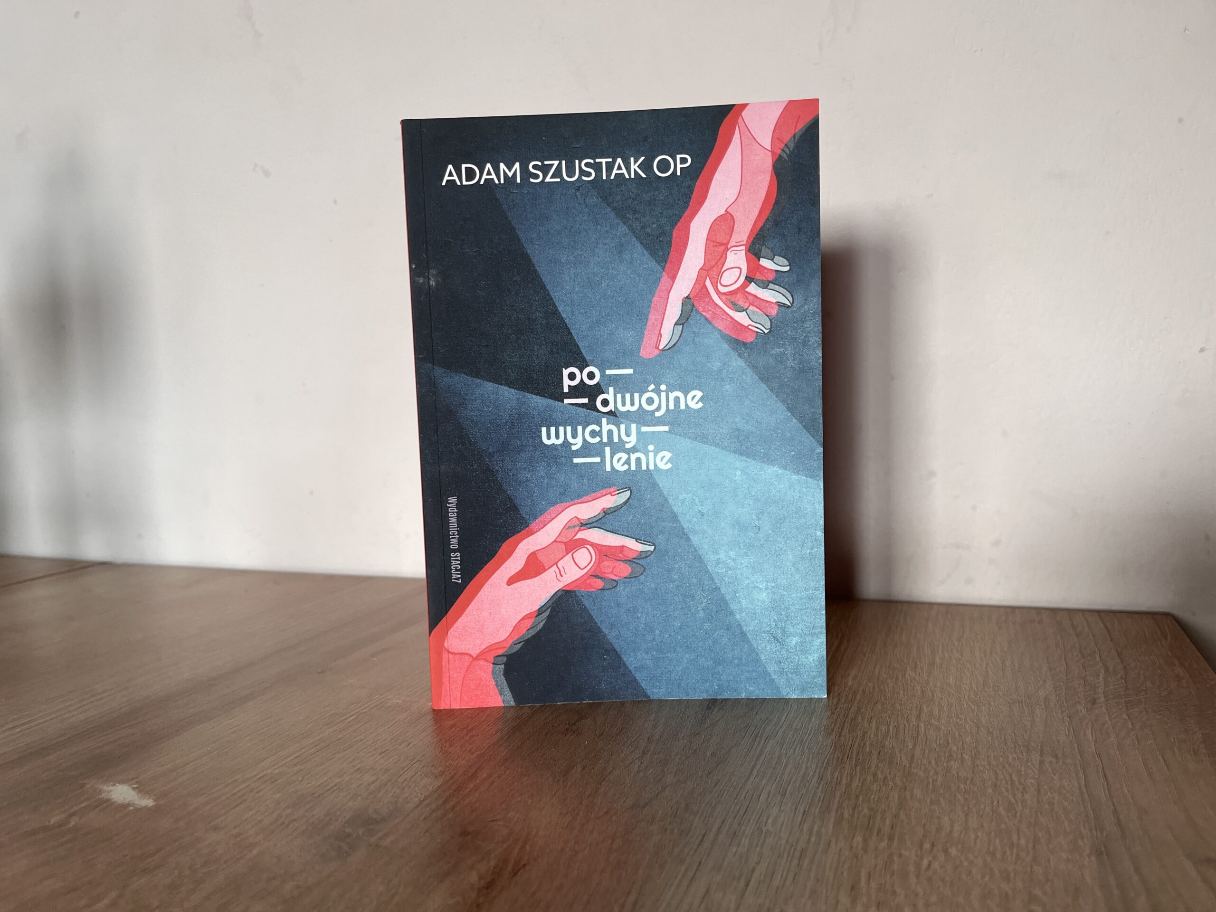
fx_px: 913
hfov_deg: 67.3
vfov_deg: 53.1
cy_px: 456
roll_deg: +2.5
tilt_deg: -5.2
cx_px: 608
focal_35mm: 26
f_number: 1.6
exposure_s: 1/122
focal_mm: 5.1
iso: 100
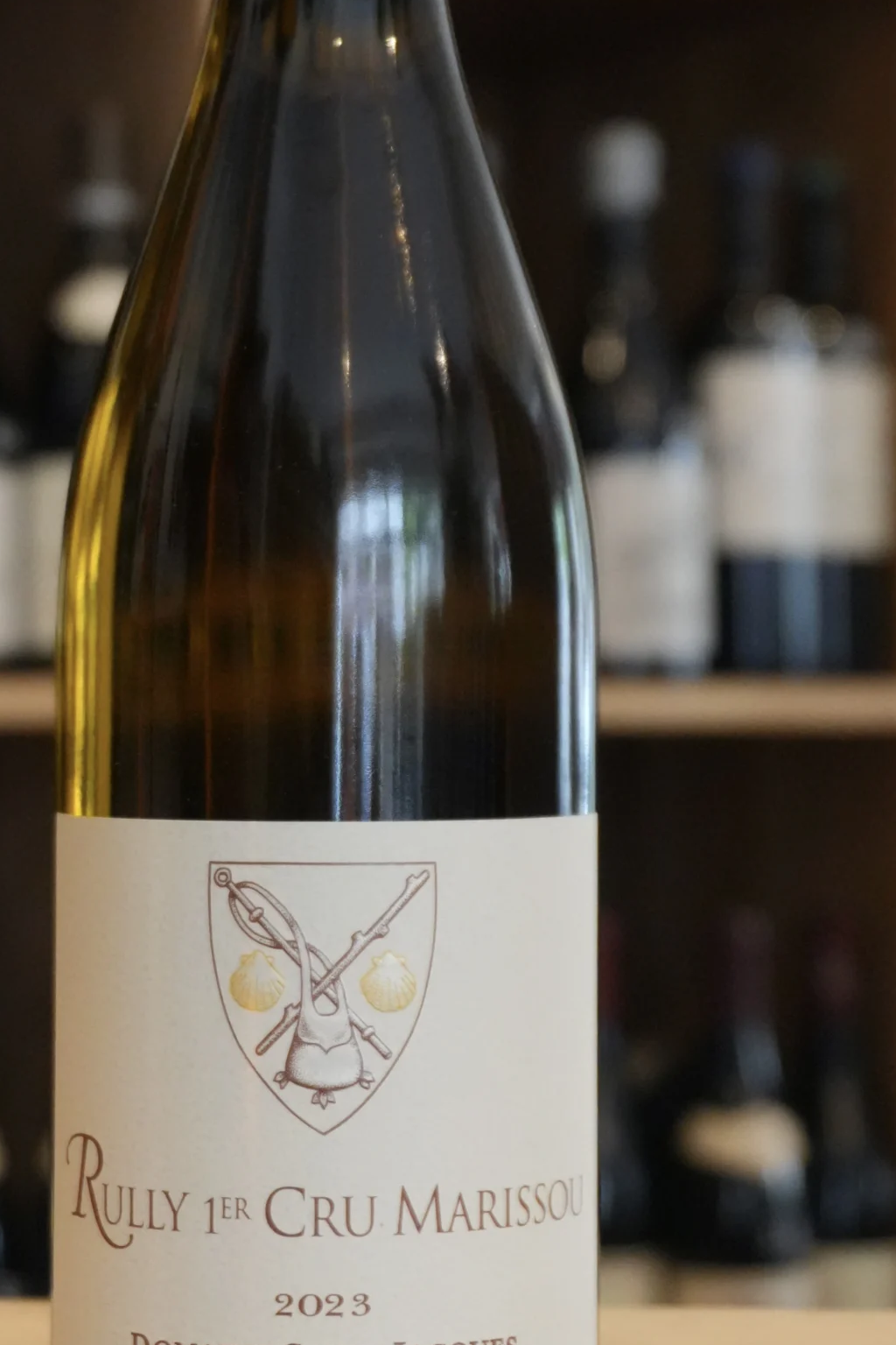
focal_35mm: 105
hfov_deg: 13.0
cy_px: 493
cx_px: 333
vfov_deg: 19.4
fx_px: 3920
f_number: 5.6
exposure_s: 1/160
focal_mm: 42
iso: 4000
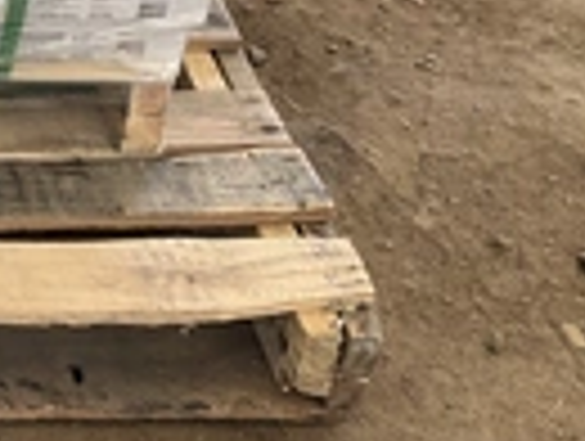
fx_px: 1507
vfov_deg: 16.0
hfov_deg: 19.4
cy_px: -86
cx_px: -274
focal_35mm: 89
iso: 16
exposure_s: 1/128
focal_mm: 3
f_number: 1.8
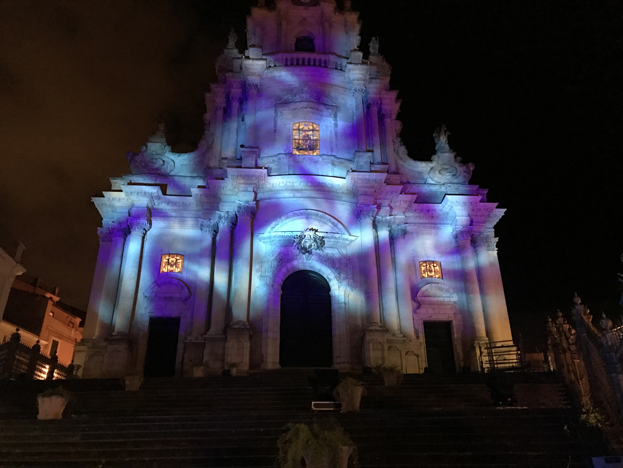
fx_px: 504
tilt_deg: +26.6
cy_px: 234
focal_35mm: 28
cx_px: 312
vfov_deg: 49.7
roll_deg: +0.3
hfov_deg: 63.4
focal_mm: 3.99
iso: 200
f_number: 1.8
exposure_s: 1/4
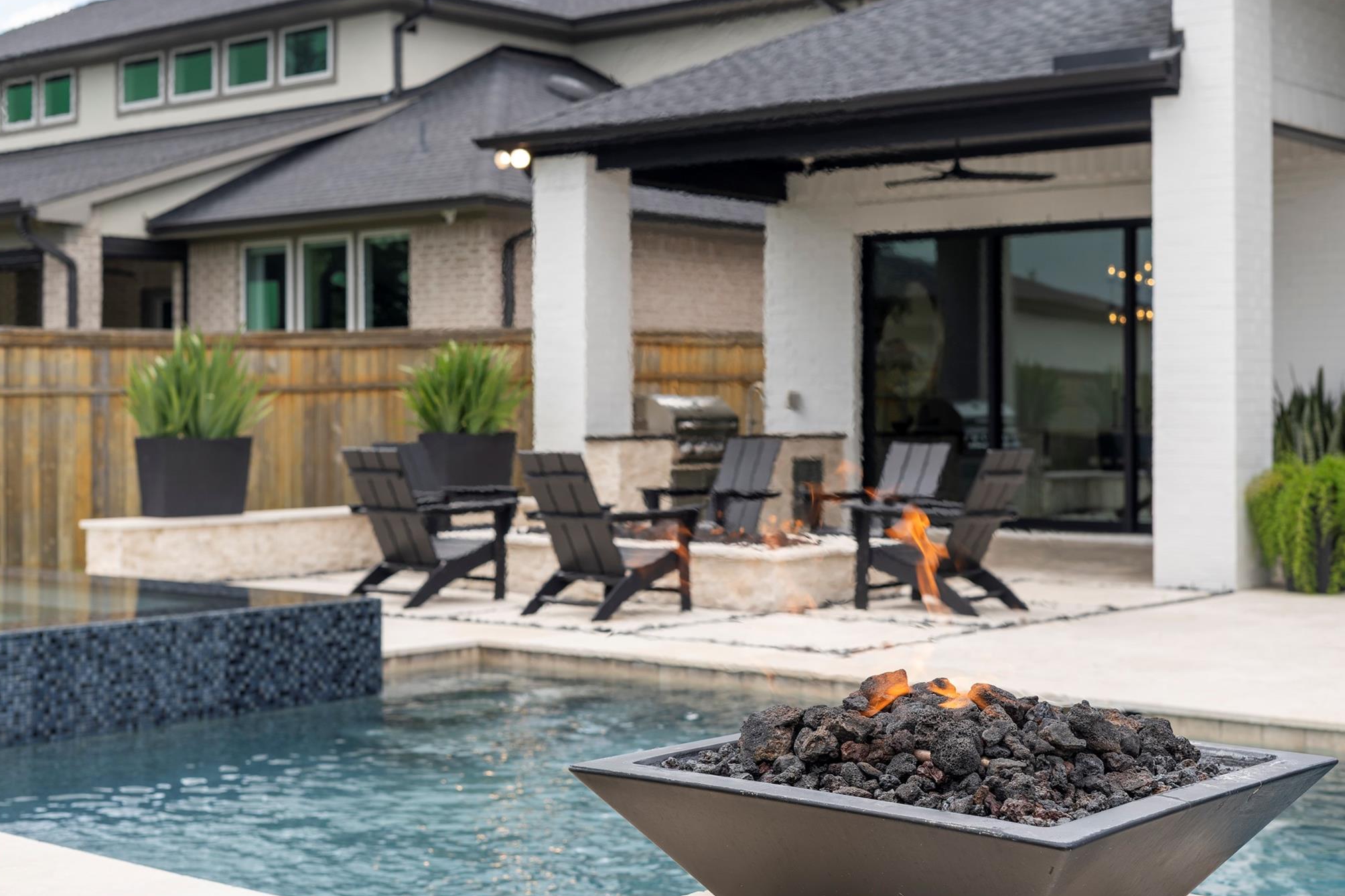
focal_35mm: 51
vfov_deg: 26.5
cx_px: 681
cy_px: 450
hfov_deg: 38.9
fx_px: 1905
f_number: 5.6
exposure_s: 1/125
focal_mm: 50
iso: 100
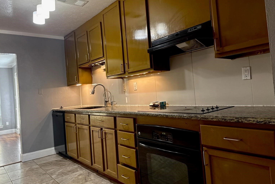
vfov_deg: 49.5
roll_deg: +4.1
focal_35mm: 26
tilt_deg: +3.0
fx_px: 199
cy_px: 85
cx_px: 139
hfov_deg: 69.4
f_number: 1.78
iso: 250
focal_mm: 6.76
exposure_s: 1/60
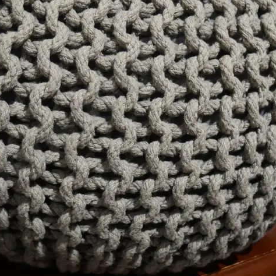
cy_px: 93
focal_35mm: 65
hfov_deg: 26.4
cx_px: 114
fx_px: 586
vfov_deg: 26.3
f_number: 4
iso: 400
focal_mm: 17
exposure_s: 1/60
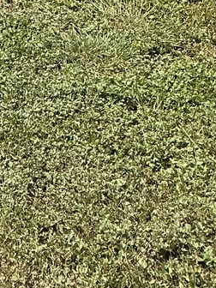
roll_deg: -1.2
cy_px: -317
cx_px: -237
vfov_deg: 13.6
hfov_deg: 11.0
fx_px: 998
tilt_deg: +1.6
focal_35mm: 120
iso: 25
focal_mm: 3
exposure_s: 1/1786
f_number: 1.8
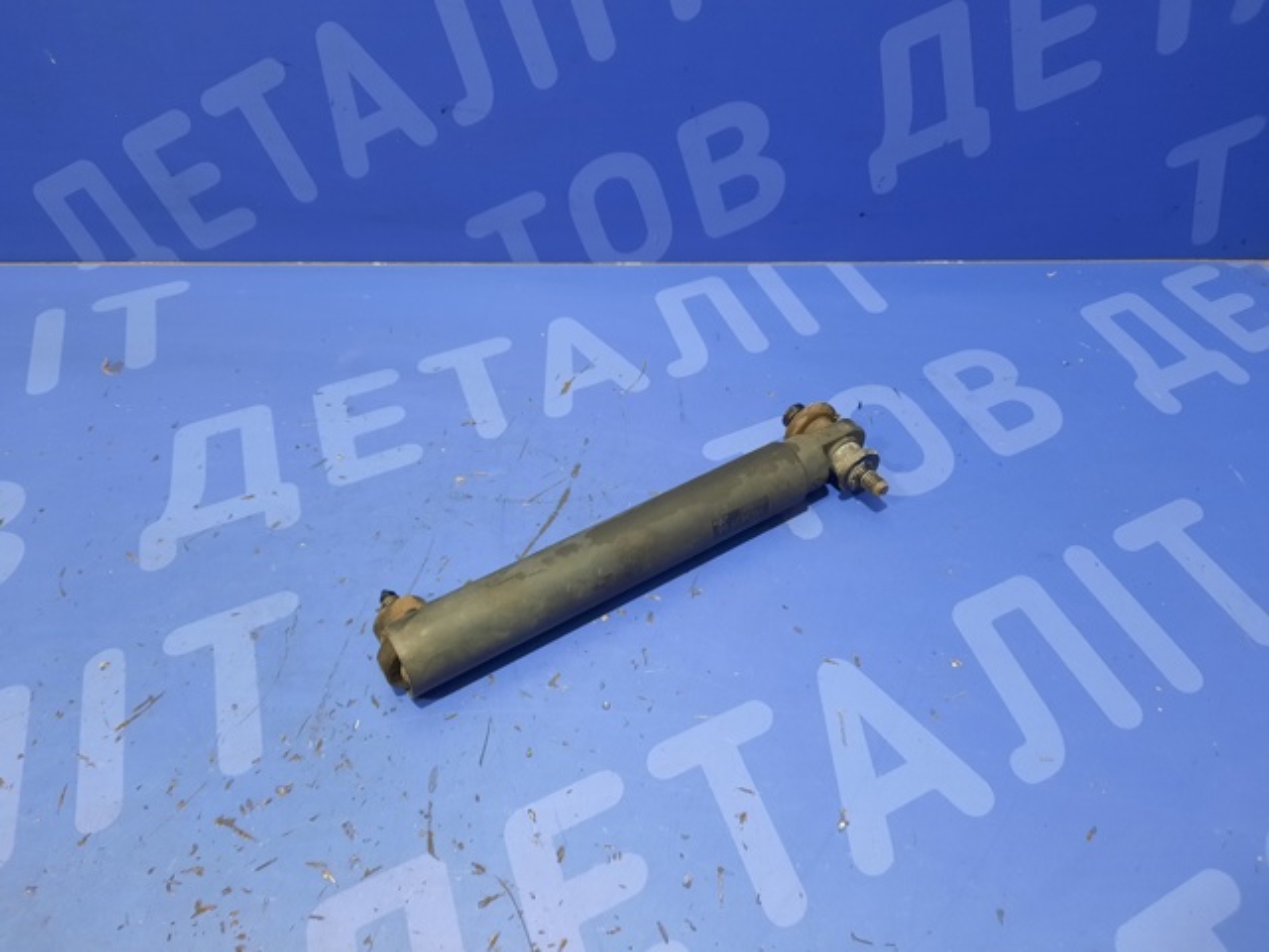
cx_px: 634
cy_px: 476
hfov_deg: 69.4
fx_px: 916
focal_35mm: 25
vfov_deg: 54.9
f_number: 2
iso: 400
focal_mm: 4.6
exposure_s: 1/33
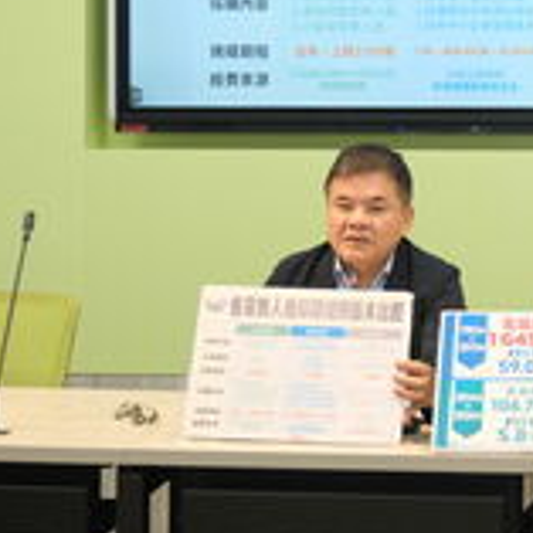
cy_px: 182
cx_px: 604
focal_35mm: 80
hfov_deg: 20.5
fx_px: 1394
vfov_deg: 21.6
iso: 800
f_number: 2.8
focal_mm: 24.9
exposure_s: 1/200
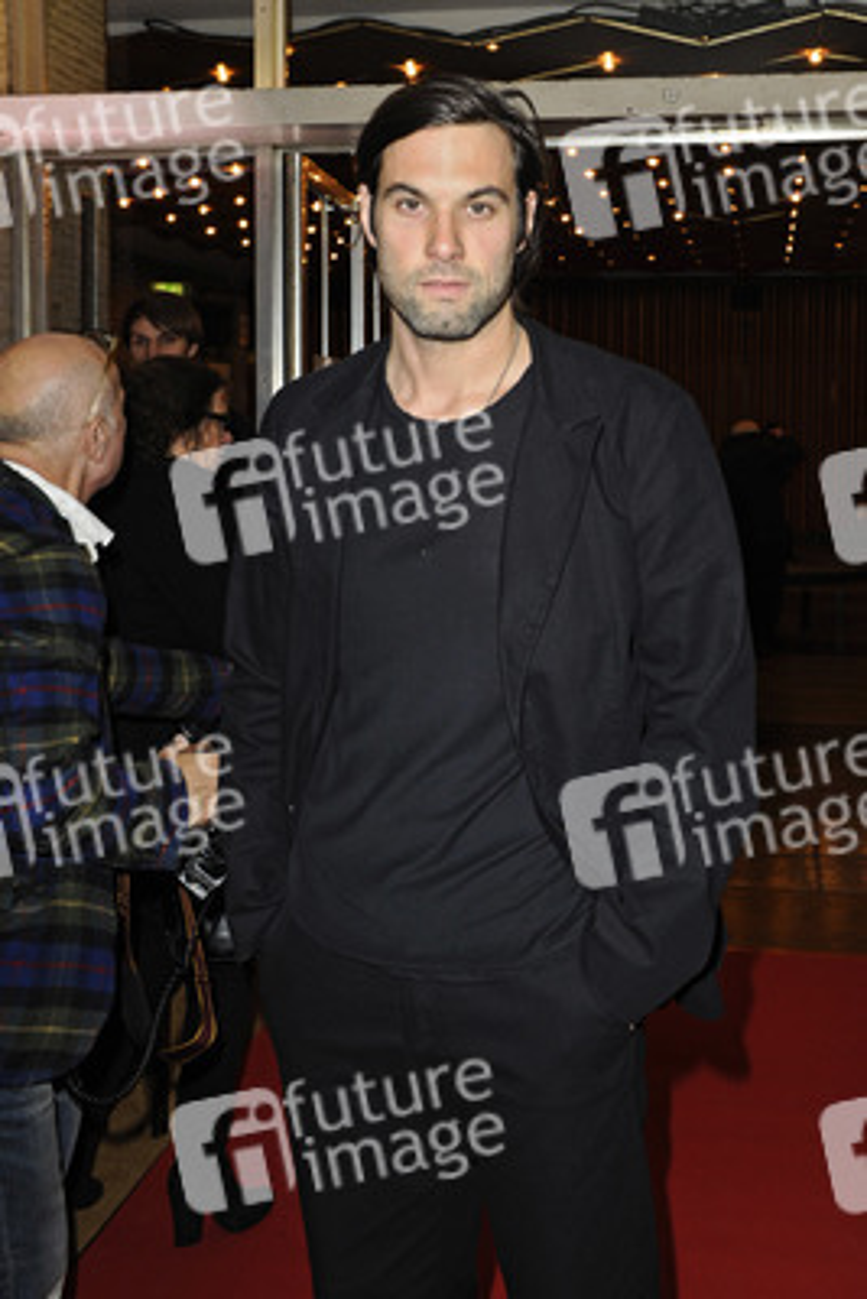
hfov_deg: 38.9
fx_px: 1227
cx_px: 434
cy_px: 650
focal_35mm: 34
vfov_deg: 55.8
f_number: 5.6
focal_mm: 34
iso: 1000
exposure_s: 1/60
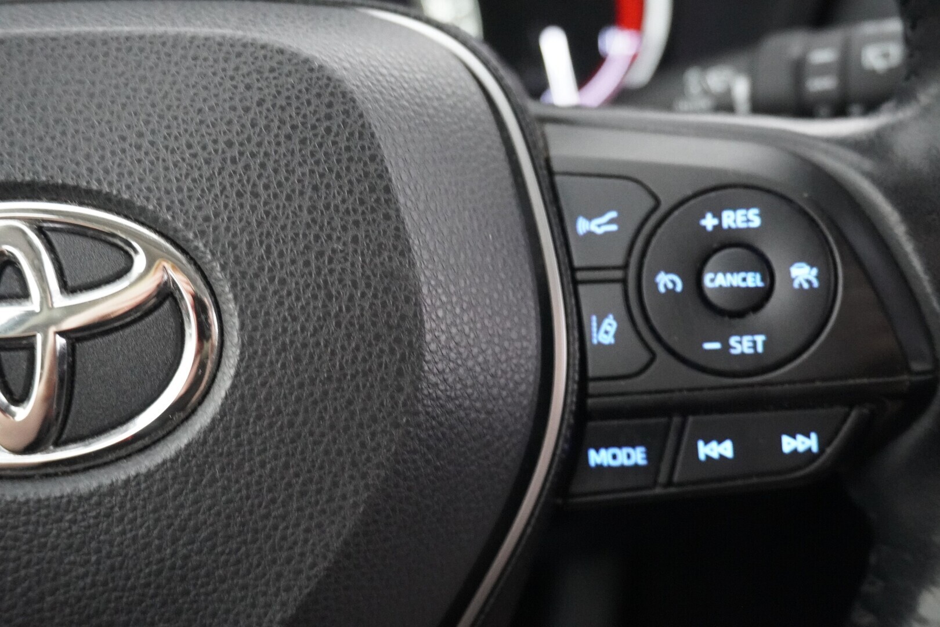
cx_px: 470
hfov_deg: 49.6
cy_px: 314
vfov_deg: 34.2
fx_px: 1018
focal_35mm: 39
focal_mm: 26
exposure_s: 1/13
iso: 6400
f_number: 4.5
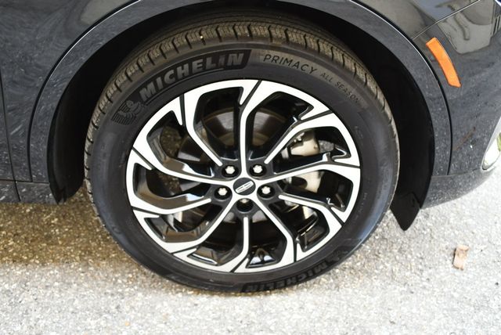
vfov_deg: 36.9
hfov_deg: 53.1
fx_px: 501
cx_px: 250
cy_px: 168
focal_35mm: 36
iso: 720
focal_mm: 18
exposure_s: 1/250
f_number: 3.5
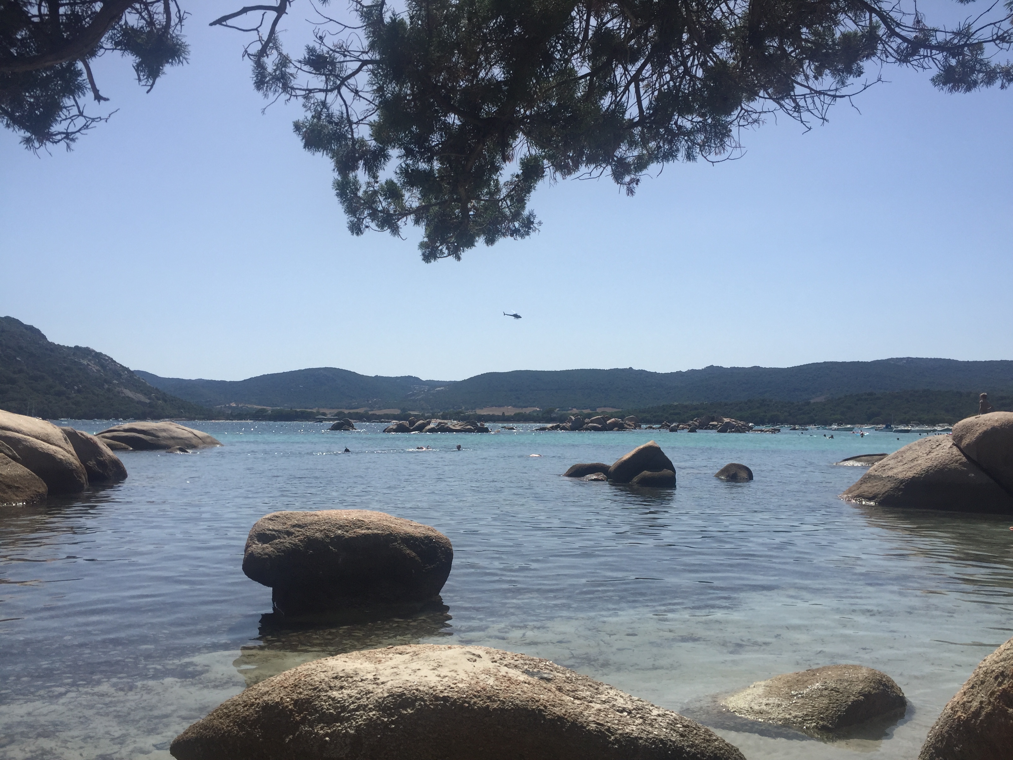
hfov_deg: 61.7
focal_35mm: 29
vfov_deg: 48.2
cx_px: 506
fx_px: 849
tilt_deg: +3.6
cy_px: 380
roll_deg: -0.9
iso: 32
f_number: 2.2
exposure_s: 1/3300
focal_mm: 4.15
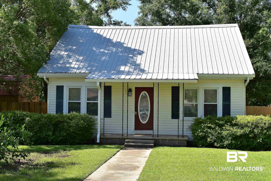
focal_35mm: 51
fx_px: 384
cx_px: 136
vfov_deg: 26.5
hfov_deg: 38.9
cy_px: 90
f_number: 10
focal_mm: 34
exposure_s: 1/320
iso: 400
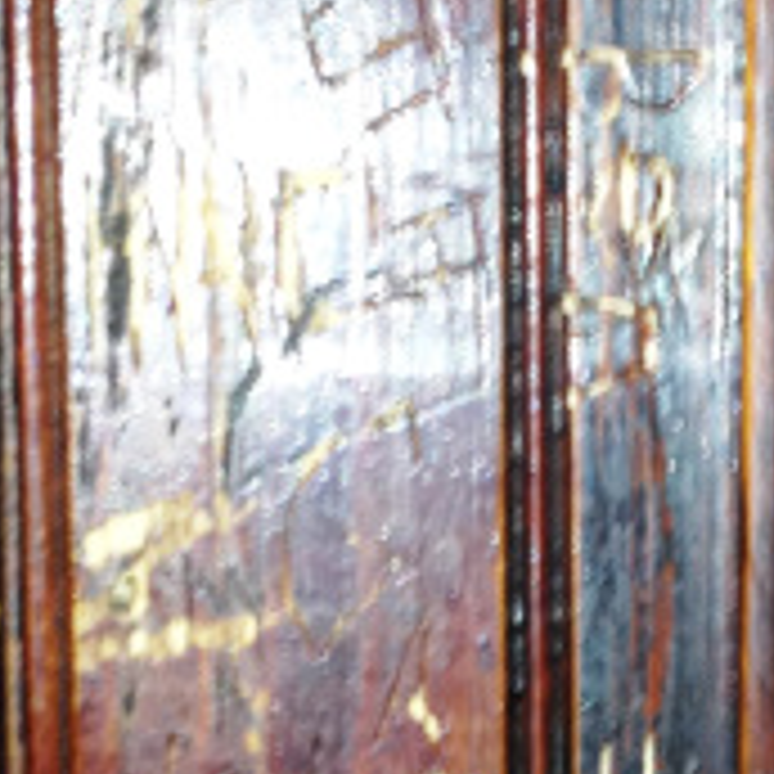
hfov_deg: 12.0
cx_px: 585
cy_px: 601
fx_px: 3668
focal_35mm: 145
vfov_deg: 12.0
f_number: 2.4
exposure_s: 1/16
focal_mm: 4.28
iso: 100
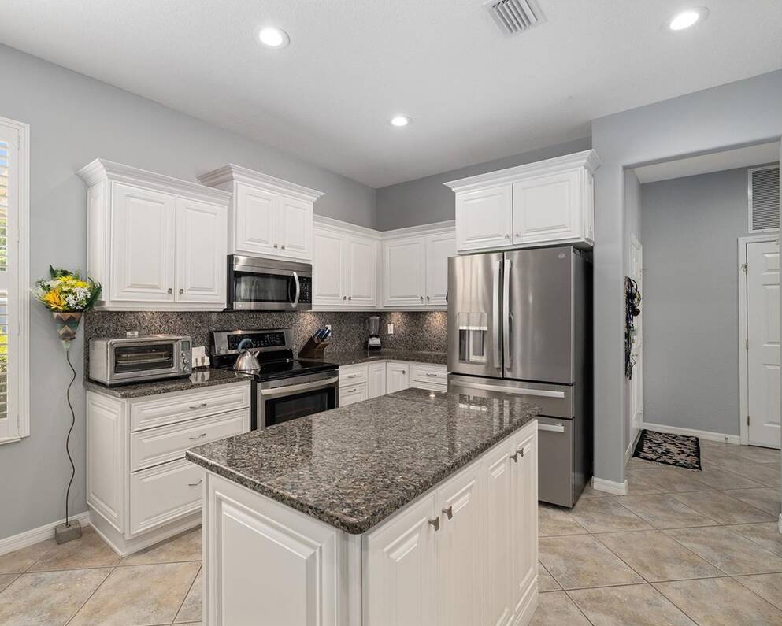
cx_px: 378
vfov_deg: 77.0
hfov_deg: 89.6
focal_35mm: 17
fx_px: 394
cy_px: 313
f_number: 8
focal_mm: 15
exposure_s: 1/15
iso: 400
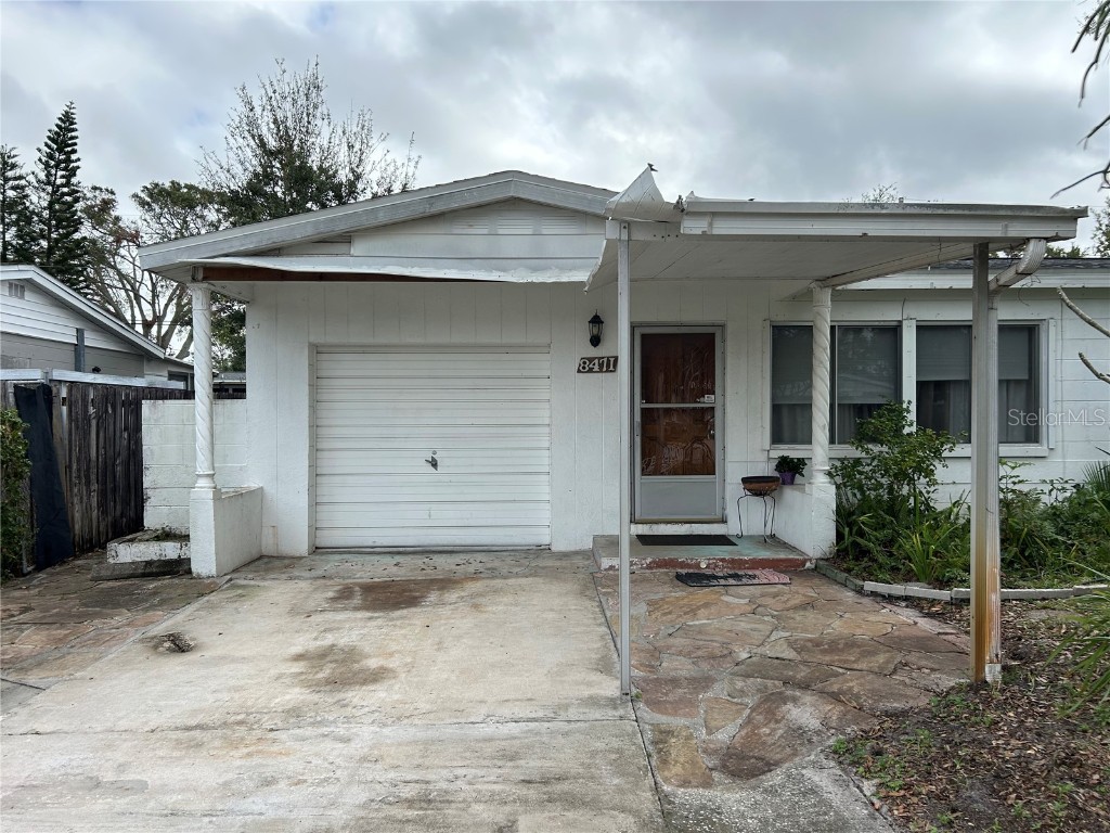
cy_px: 416
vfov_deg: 53.1
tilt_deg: -1.2
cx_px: 555
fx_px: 834
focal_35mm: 26
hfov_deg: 67.3
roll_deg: -0.3
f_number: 1.5
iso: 50
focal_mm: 5.7
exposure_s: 1/2299
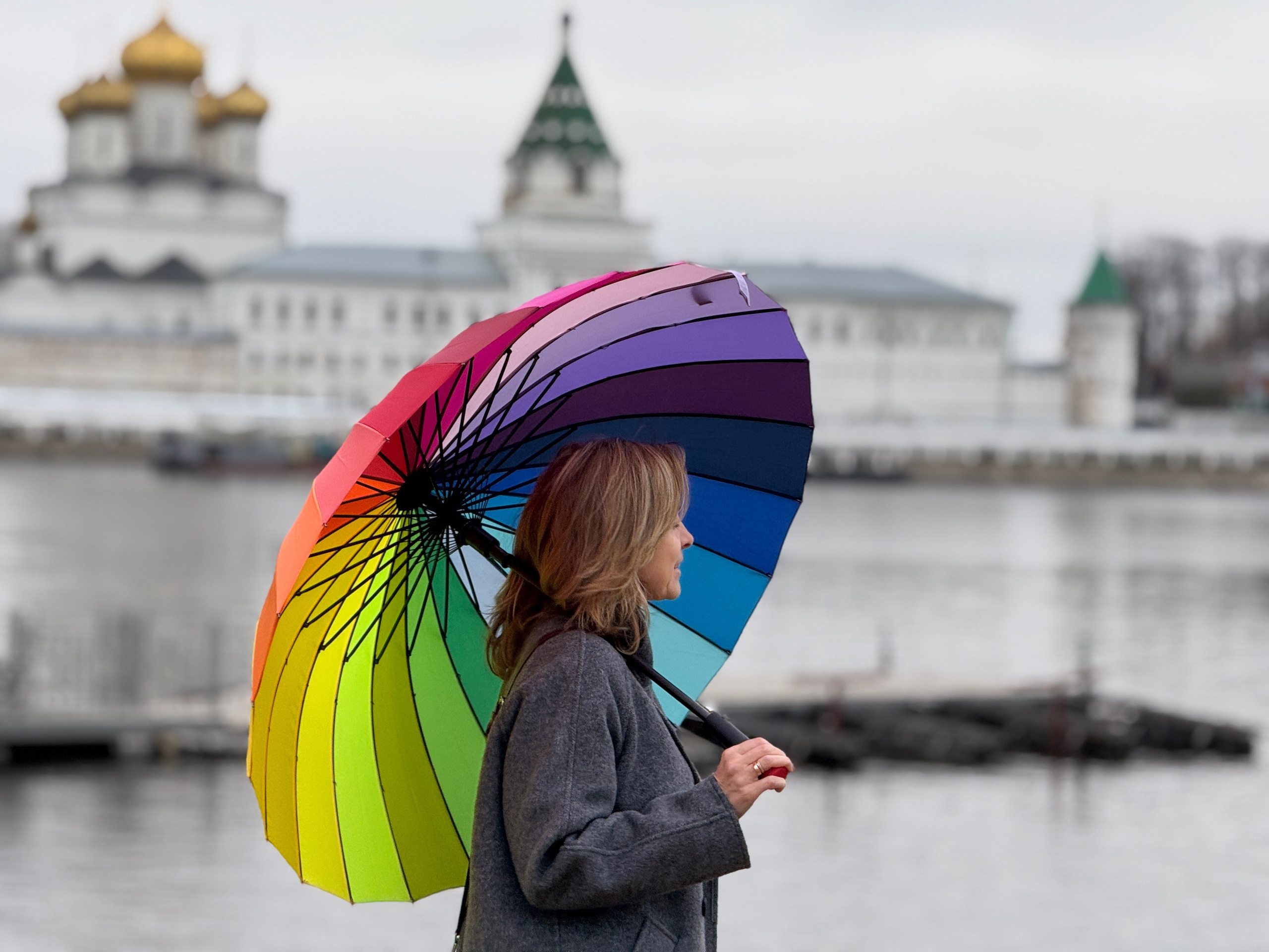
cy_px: 476
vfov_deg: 12.3
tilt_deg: +1.4
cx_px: 634
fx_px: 4399
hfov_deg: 16.4
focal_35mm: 120
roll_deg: -2.1
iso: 64
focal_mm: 15.66
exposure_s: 1/131
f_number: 2.8
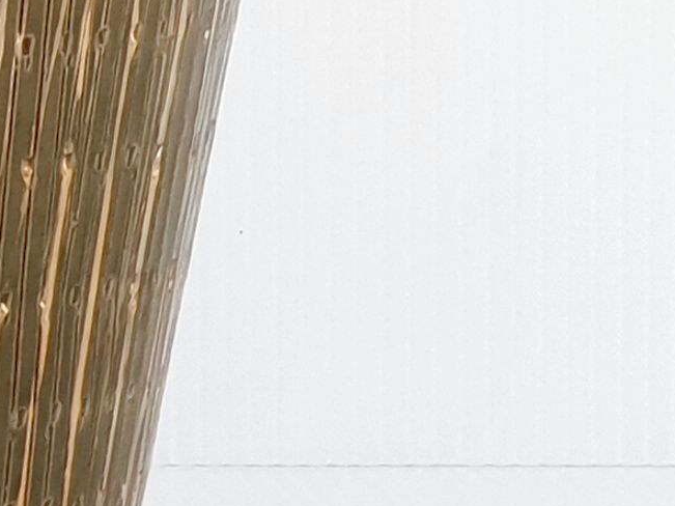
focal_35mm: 322
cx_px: -1068
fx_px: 6278
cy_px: -509
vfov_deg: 4.5
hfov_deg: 5.9
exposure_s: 1/33
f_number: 2.4
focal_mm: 6
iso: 32
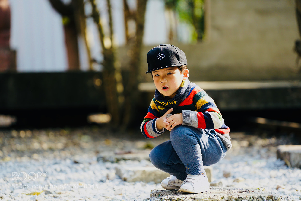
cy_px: 100
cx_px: 150
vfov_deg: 6.9
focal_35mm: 200
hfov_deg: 10.3
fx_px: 1672
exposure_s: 1/400
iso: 500
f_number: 4
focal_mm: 200
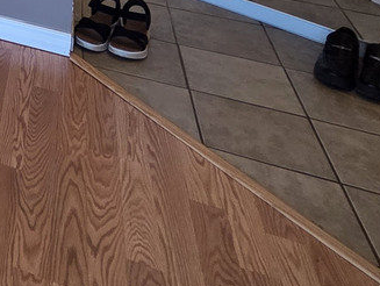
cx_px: -301
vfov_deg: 17.6
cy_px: -276
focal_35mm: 61
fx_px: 670
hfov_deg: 21.3
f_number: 2.2
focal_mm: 2.2
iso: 200
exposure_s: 1/60
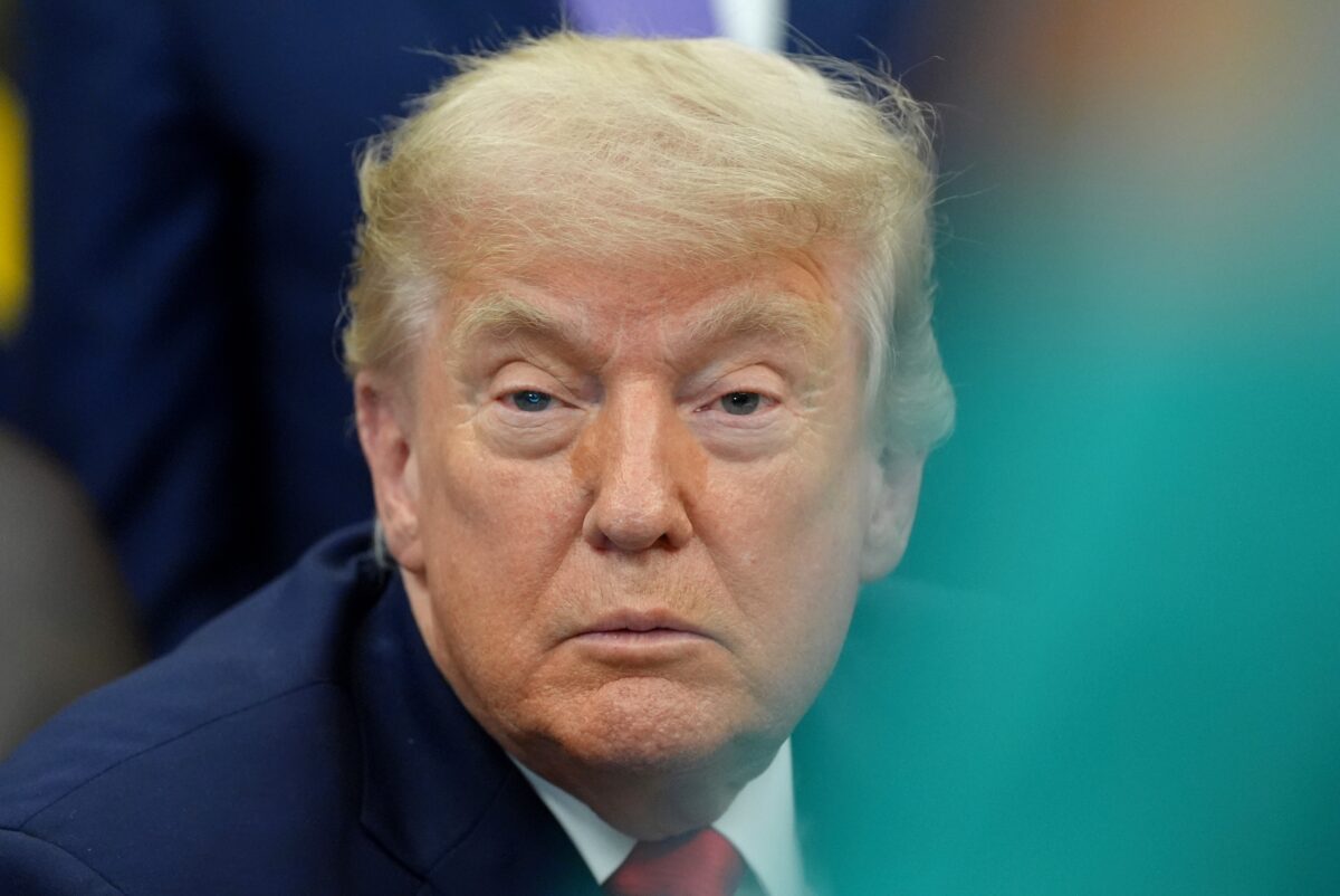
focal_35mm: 300
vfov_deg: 4.6
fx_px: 11174
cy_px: 448
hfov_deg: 6.9
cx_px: 670
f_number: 3.2
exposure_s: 1/250
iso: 4000
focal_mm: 200
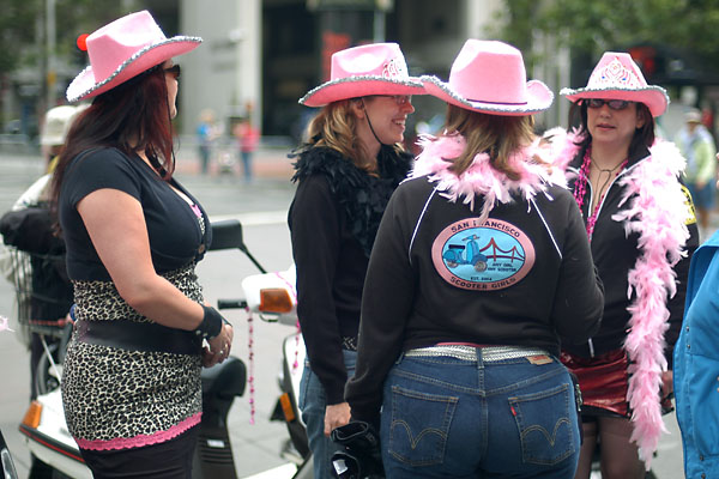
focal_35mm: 75
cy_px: 240
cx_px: 360
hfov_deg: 27.0
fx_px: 1498
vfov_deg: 18.2
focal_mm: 50
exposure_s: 1/640
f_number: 1.4
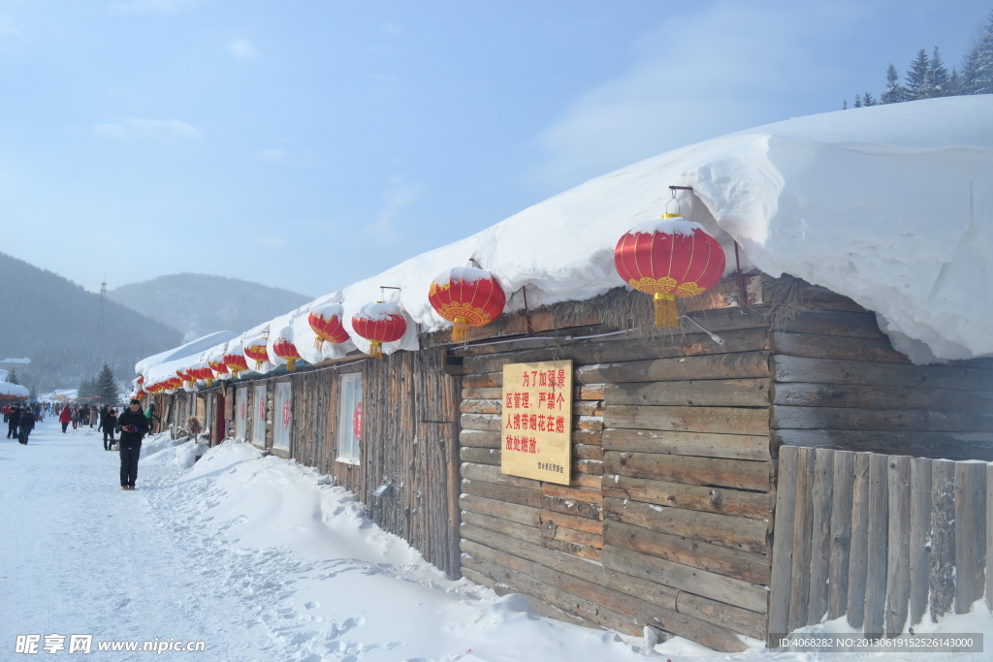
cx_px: 496
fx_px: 910
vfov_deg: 40.0
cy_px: 331
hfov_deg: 57.2
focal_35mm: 33
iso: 100
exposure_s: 1/250
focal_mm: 22
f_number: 8
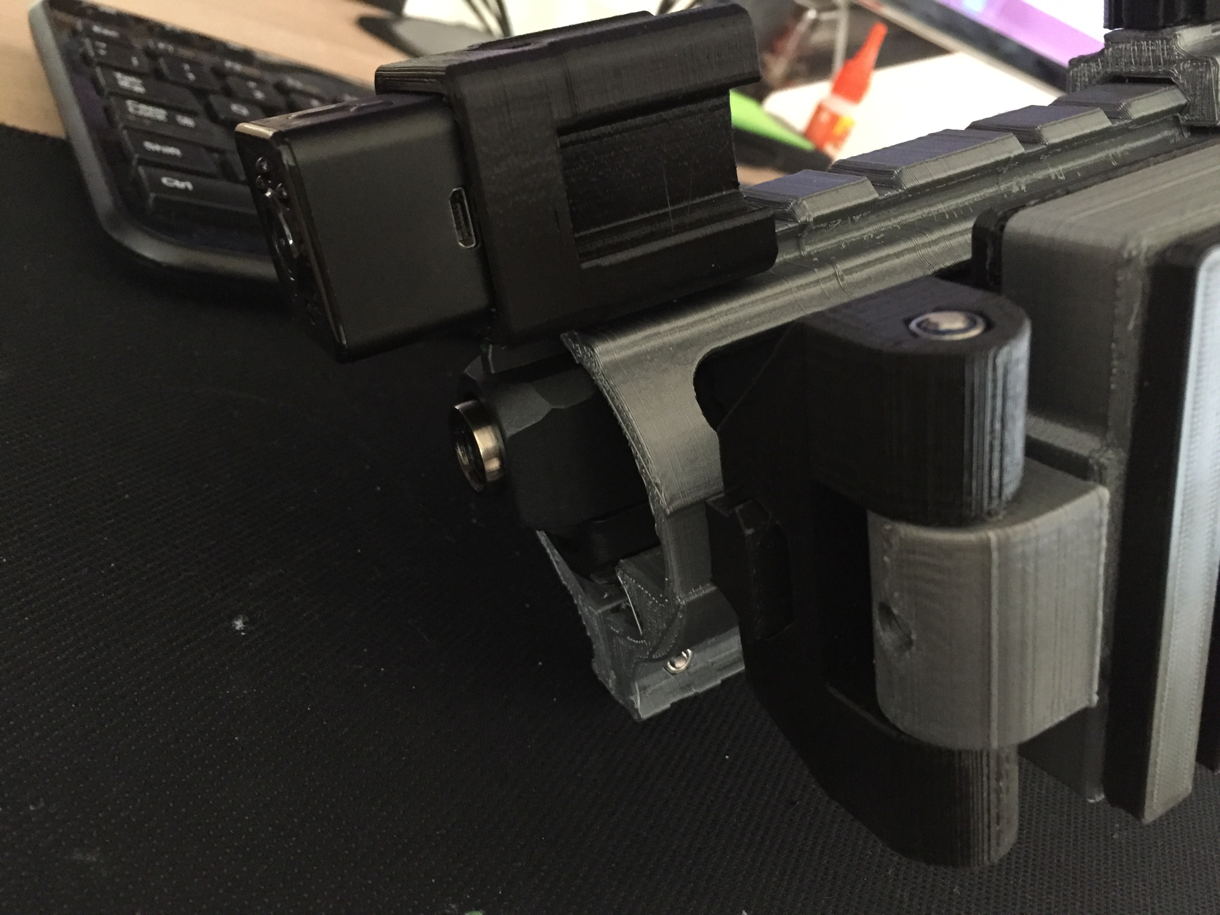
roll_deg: -26.1
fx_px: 1022
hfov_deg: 61.7
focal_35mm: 29
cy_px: 458
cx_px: 610
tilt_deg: -25.6
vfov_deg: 48.2
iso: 320
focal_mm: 4.15
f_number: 2.2
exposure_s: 1/17
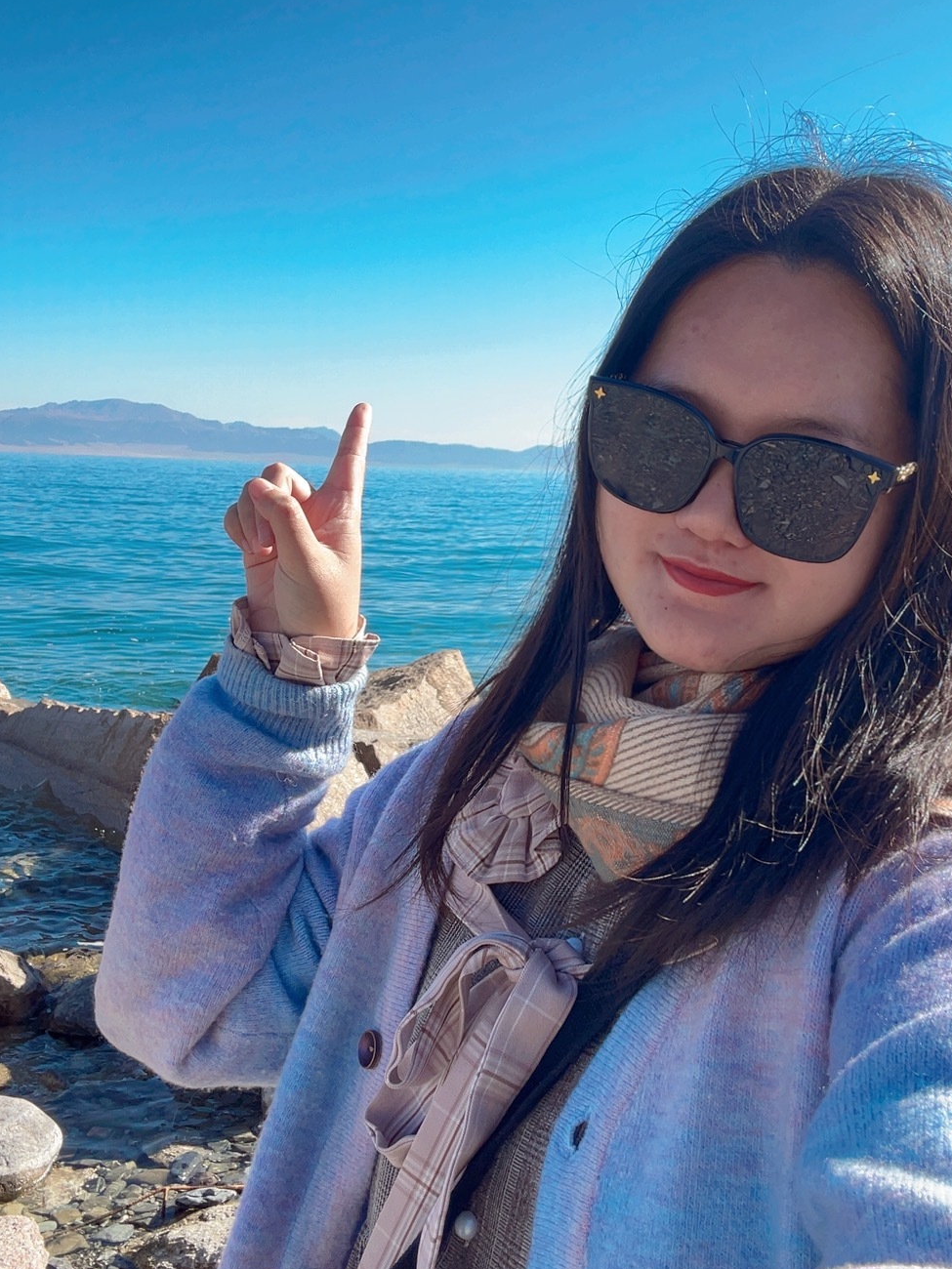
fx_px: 1320
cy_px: 607
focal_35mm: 36
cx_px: 538
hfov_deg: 39.6
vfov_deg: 51.3
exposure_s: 1/466
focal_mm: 2.69
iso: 25
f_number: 1.9
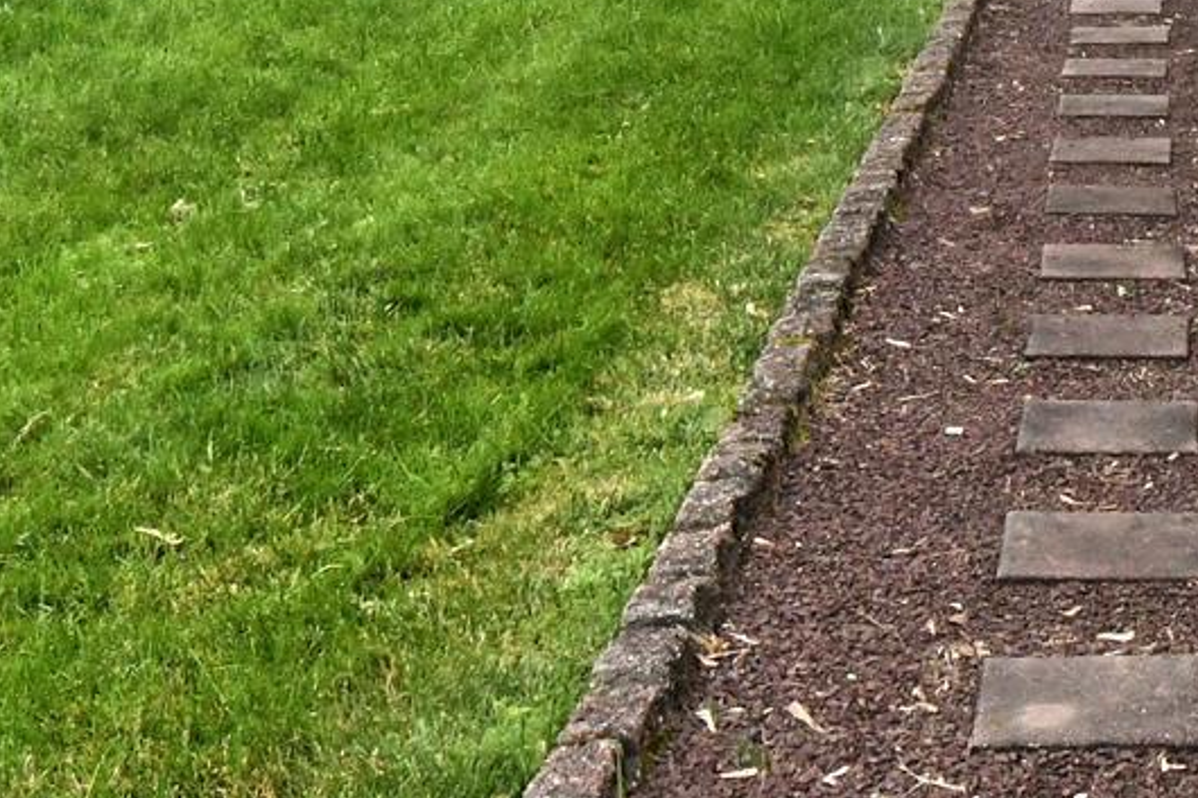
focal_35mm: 85
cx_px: 1171
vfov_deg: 15.0
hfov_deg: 23.0
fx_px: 2828
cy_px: -367
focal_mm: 15
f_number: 7.1
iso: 2500
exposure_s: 1/2000
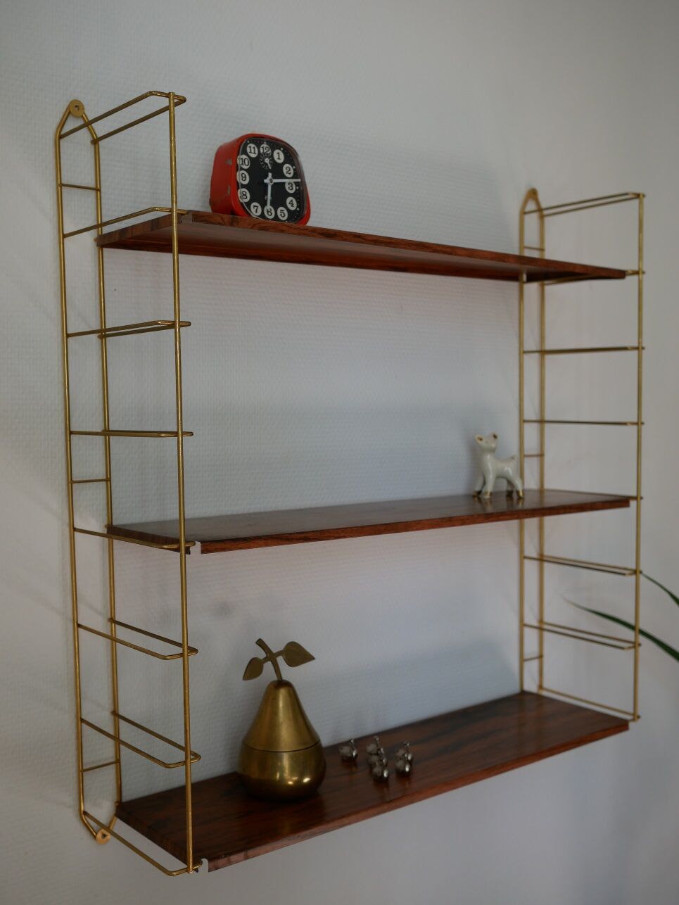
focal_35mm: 40
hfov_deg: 36.0
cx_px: 340
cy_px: 452
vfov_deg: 46.8
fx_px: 1046
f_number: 2.8
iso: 200
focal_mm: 20
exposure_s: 1/250
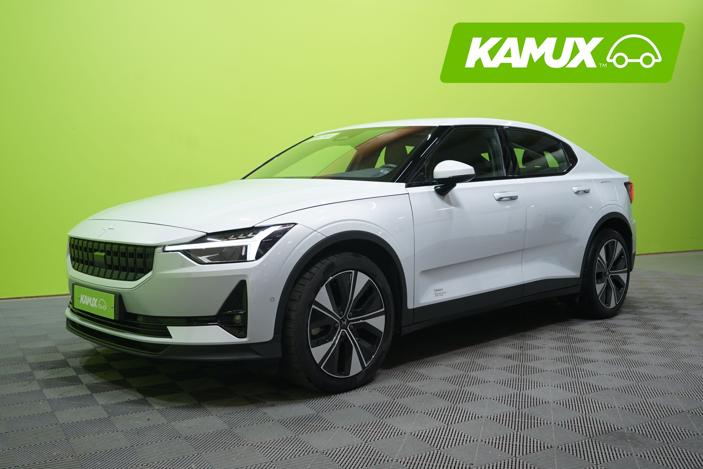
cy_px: 234
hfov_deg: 54.4
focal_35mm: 35
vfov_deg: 37.9
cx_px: 352
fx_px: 683
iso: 640
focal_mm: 35
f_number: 4.5
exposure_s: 1/25
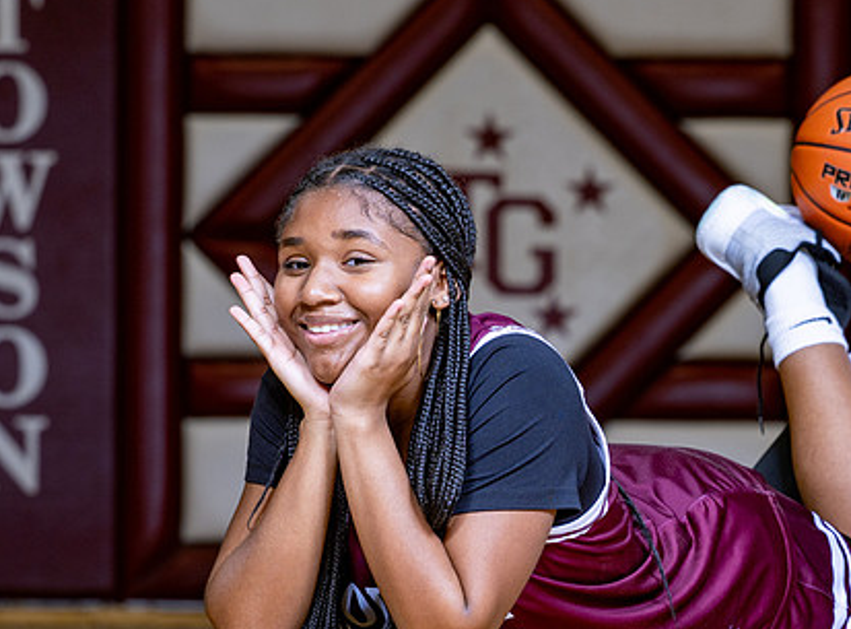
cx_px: 586
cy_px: 517
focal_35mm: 257
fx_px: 6283
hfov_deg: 7.7
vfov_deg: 5.7
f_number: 5
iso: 160
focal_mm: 125
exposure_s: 1/160
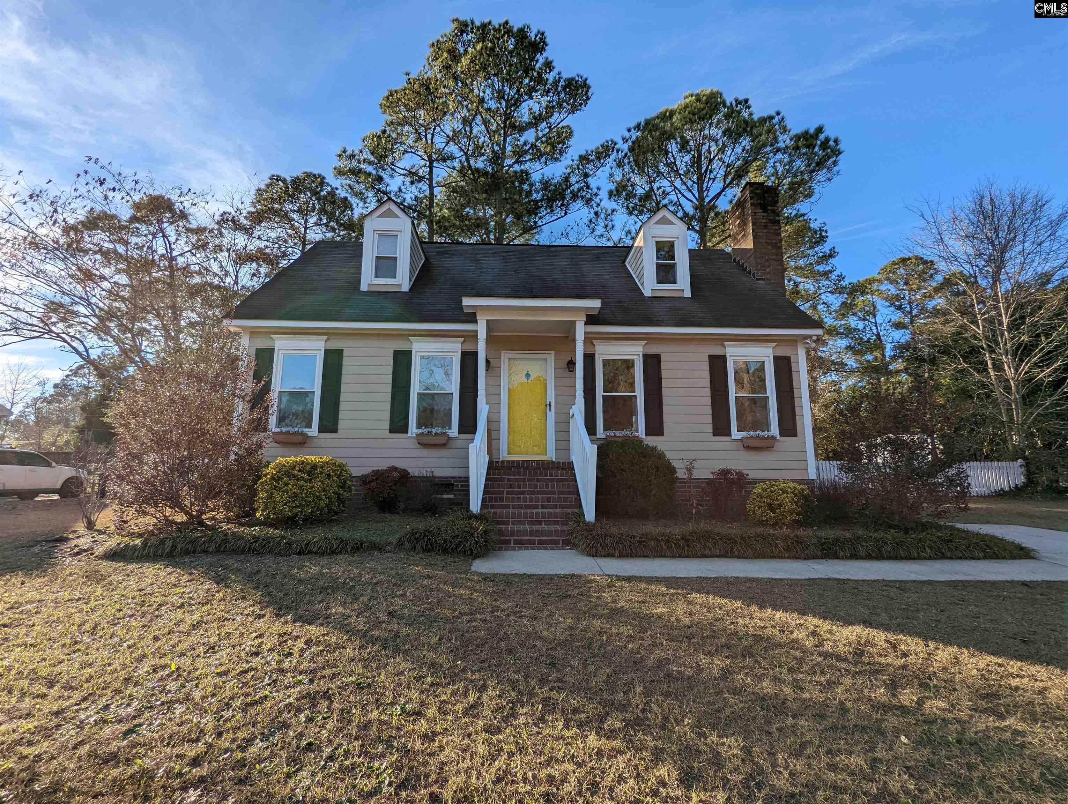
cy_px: 402
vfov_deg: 78.2
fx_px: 494
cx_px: 534
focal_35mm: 16
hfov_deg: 94.4
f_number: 2.2
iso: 49
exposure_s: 1/1368
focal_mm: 2.35
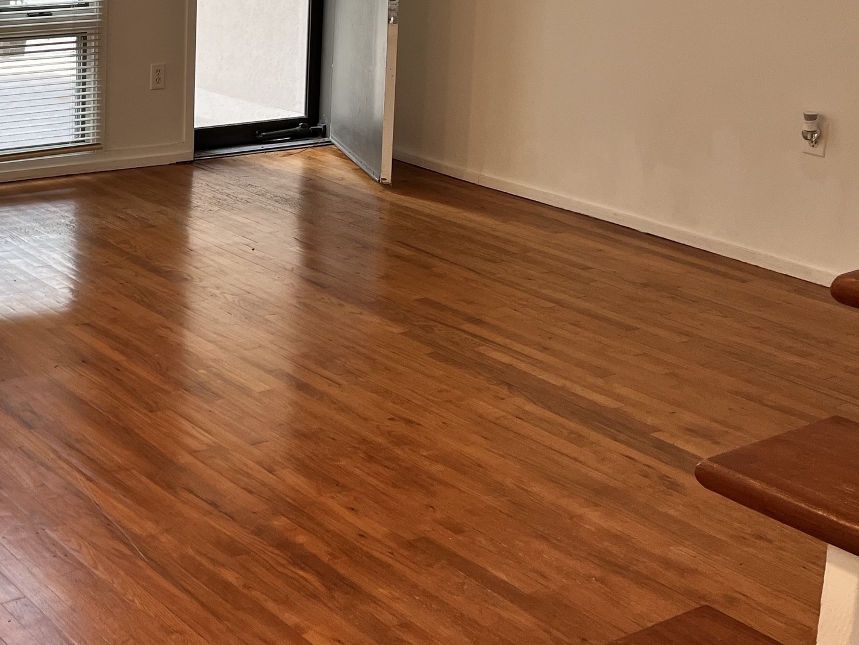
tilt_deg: -7.8
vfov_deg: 25.1
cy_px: 33
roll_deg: +0.1
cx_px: 9
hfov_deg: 31.8
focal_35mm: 56
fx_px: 1390
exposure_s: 1/120
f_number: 1.6
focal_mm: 5.1
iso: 50
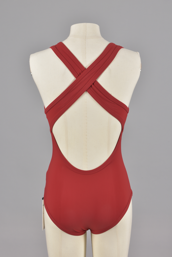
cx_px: 86
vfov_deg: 33.4
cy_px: 128
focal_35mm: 60
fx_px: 430
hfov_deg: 22.6
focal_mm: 60
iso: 64
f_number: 11
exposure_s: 1/125
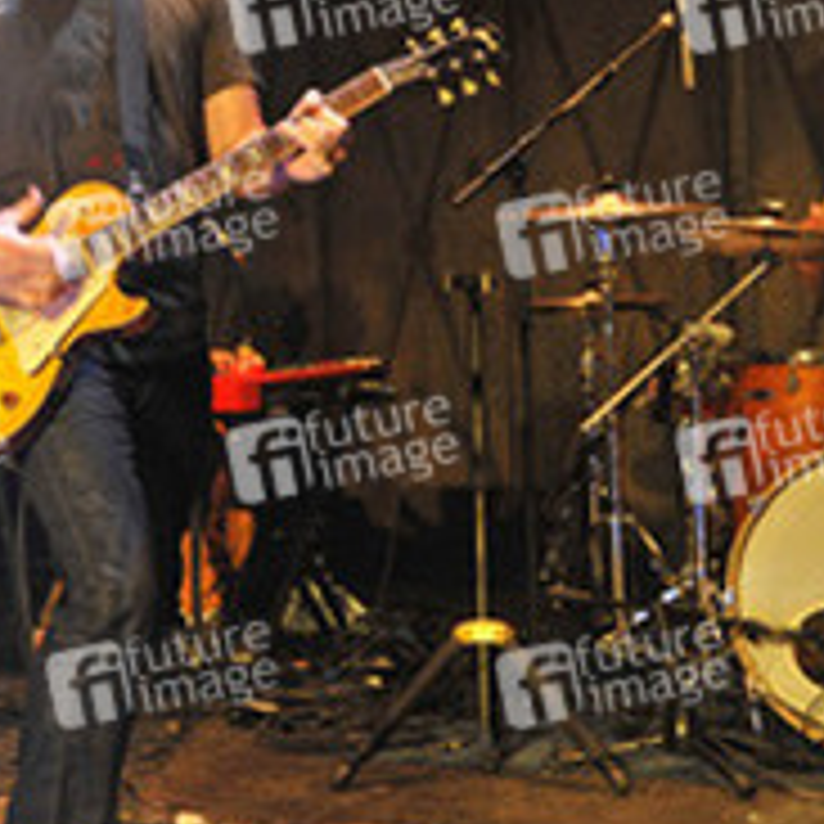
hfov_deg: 24.1
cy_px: 338
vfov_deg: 24.3
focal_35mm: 71
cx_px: 221
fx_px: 1912
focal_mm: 34
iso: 1600
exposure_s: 1/160
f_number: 2.8
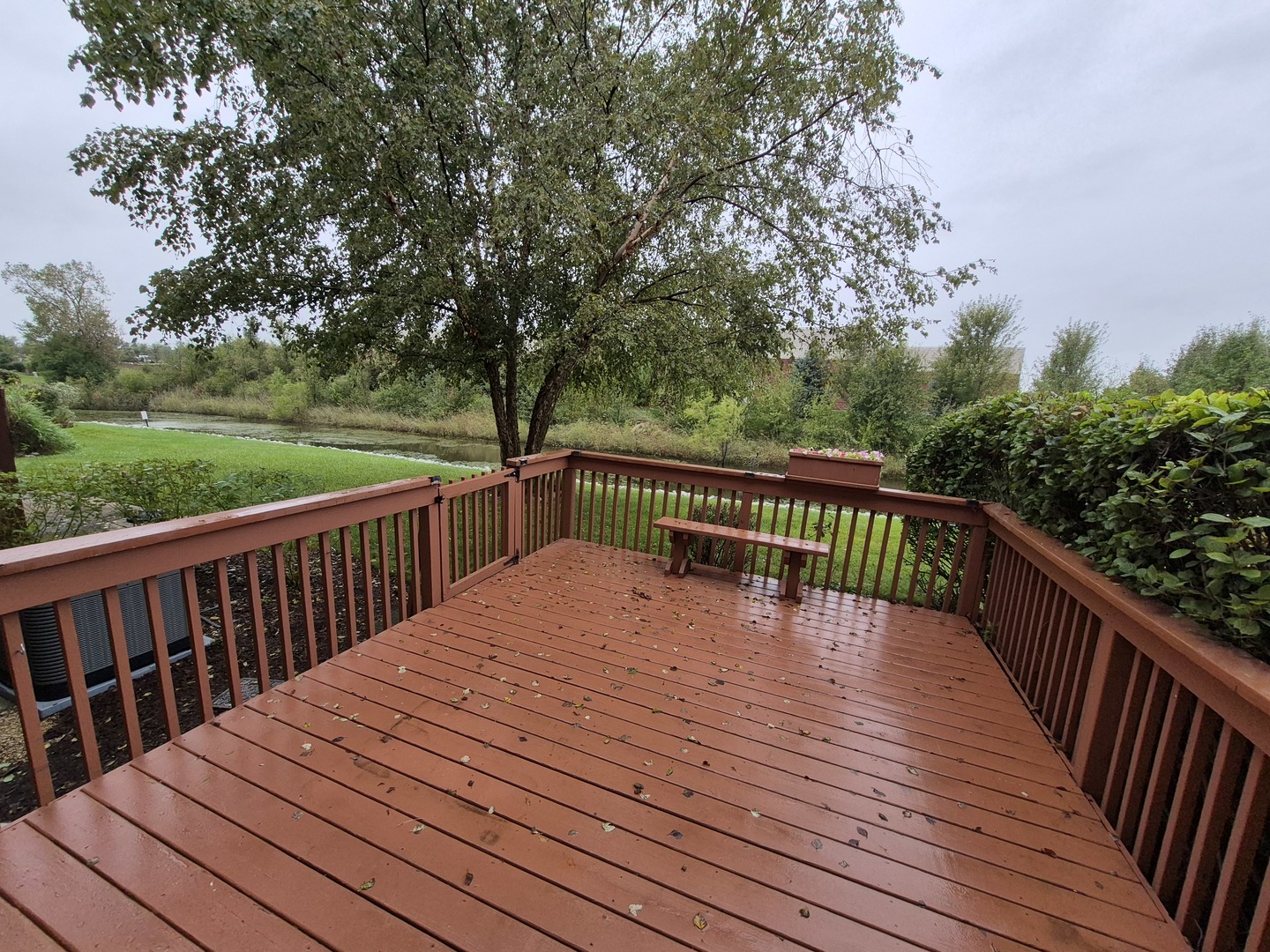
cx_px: 635
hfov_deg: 106.2
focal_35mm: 13
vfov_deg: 89.9
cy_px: 476
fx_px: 477
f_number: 2.2
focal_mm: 1.74
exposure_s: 1/191
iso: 50
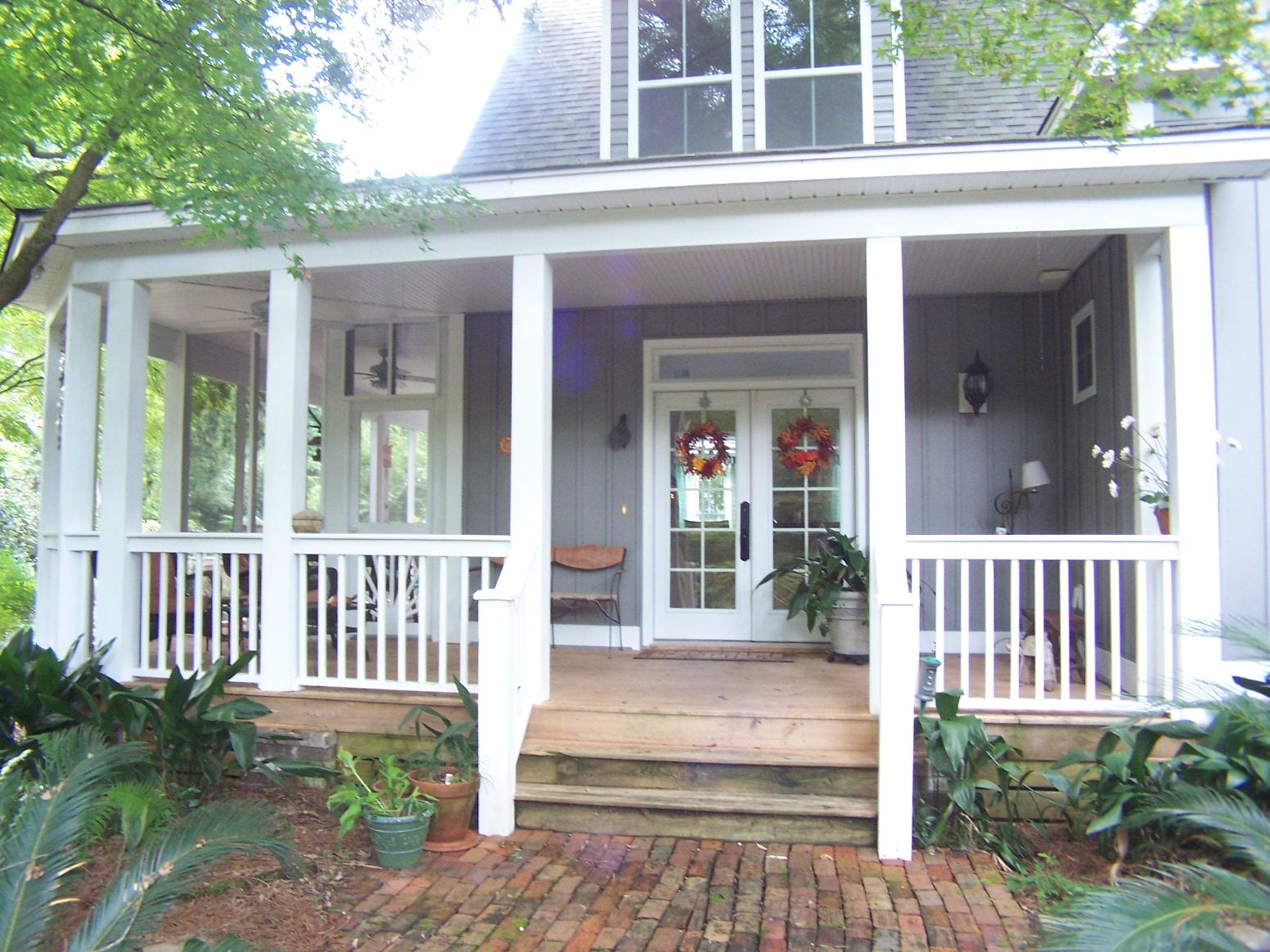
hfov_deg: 49.0
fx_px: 1394
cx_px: 635
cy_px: 476
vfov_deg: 37.7
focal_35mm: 38
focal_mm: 6.3
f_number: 2.8
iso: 140
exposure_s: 1/15
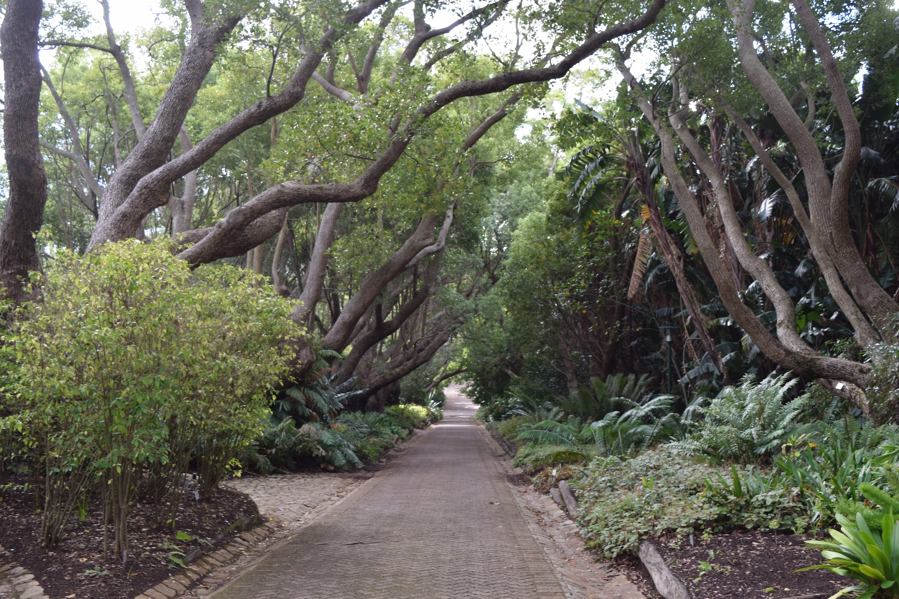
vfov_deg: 34.2
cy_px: 300
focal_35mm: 39
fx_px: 974
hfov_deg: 49.6
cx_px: 450
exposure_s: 1/125
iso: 400
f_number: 5.6
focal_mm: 26
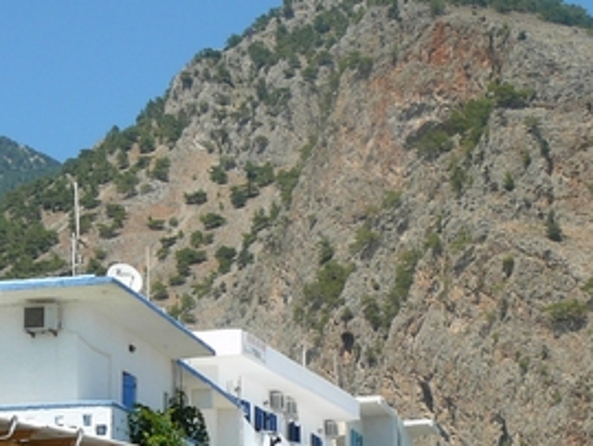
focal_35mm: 100
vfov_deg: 14.8
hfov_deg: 19.6
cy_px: 310
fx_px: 1715
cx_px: 393
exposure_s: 1/400
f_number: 5.6
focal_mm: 6.7
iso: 80
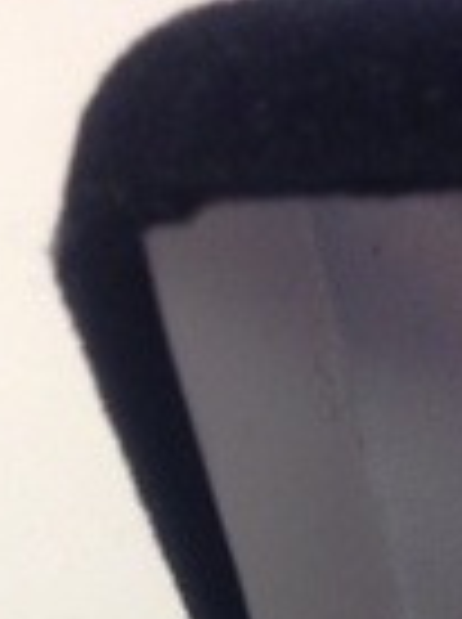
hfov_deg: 10.8
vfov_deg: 13.8
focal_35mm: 134
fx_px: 2392
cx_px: 597
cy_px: 937
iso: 100
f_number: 2.4
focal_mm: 4.13
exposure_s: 1/20
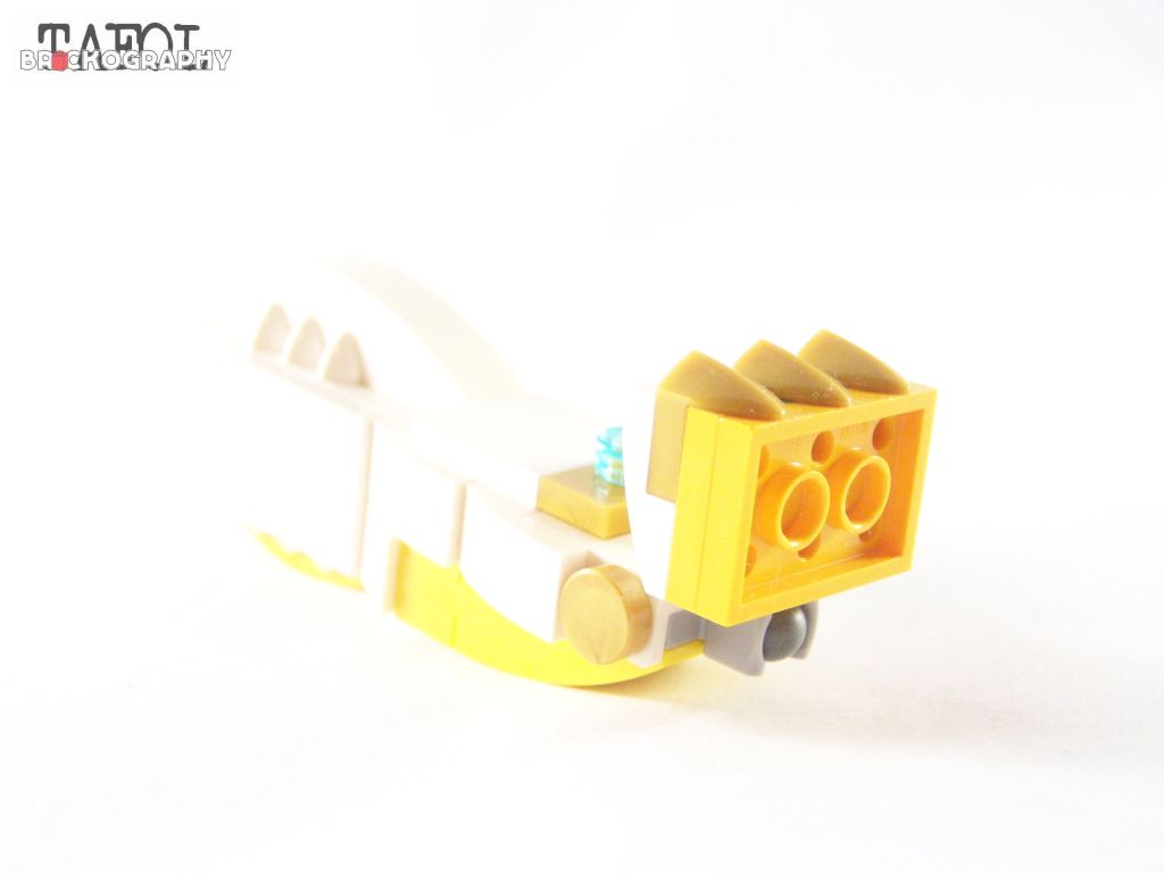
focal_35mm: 67
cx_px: 582
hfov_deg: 29.0
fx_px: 2253
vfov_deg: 21.9
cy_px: 436
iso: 400
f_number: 3.2
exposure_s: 1/45
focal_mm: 11.1
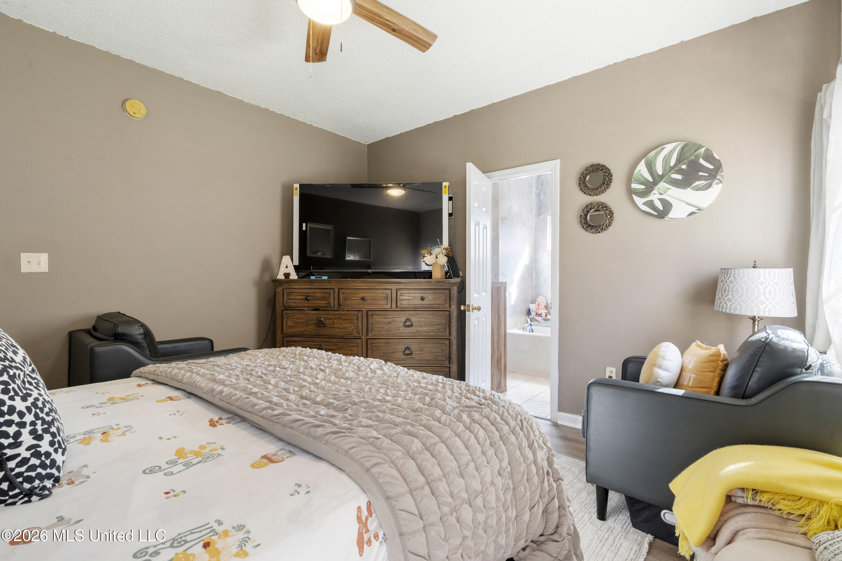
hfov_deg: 96.7
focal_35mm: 16
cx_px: 421
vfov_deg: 73.7
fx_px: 374
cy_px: 280
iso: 800
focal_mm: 16
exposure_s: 1/3
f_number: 9.5
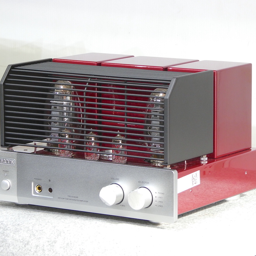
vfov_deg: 9.8
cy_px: 128
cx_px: 122
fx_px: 1498
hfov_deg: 9.8
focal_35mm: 179
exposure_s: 1/6
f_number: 5.4
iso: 200
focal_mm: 27.1
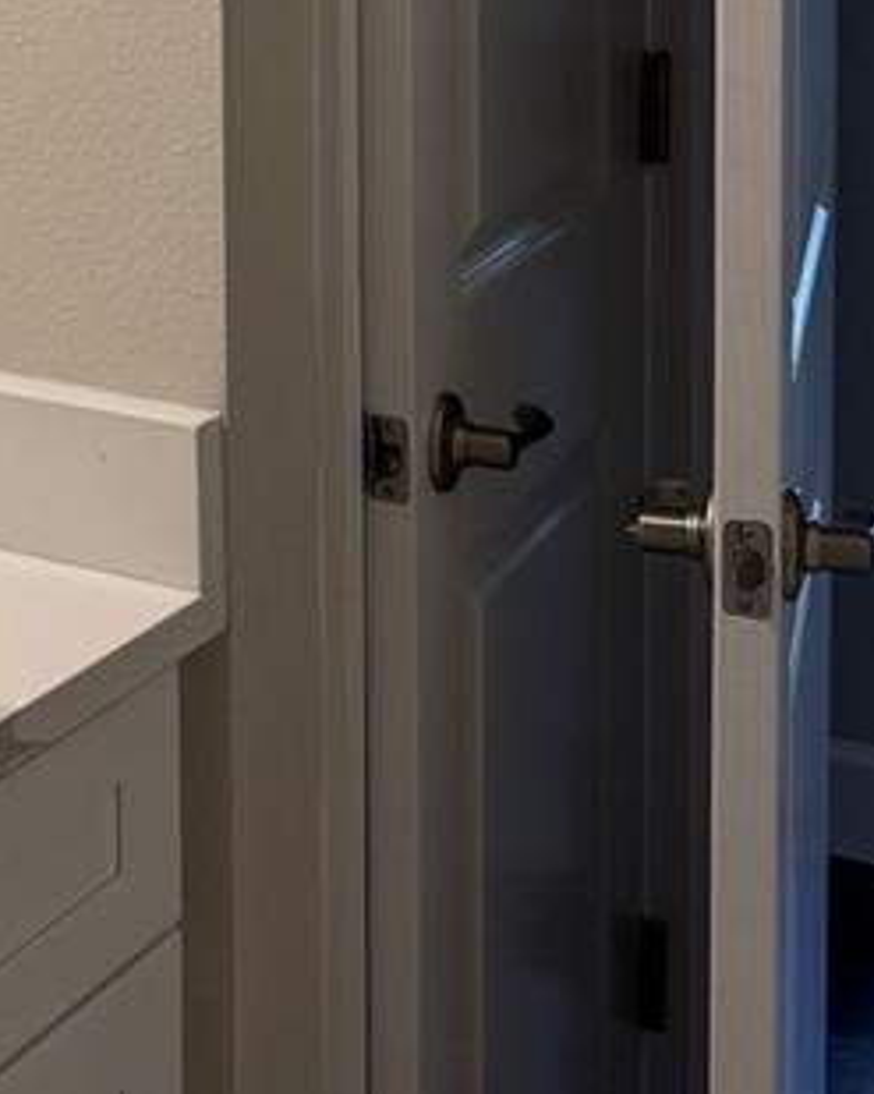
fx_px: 2944
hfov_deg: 15.5
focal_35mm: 91
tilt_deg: -2.8
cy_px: -212
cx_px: -453
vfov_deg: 19.8
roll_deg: +0.2
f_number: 1.78
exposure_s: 1/120
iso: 64
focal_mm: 6.76
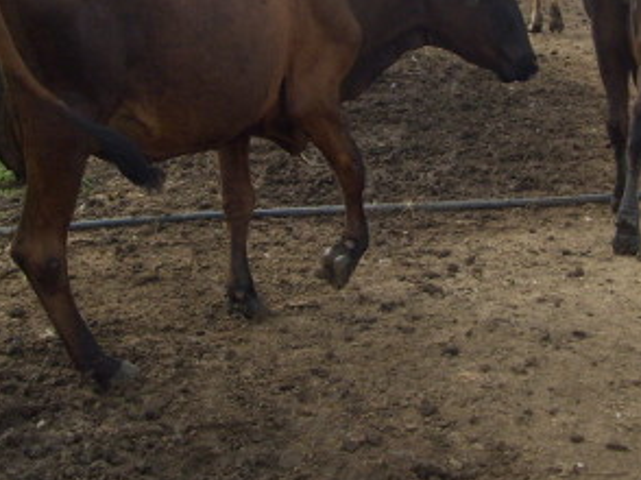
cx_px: 366
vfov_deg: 18.1
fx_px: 1499
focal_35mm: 81
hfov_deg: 24.1
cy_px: 115
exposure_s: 1/500
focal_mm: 5.7
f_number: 2.9
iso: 80
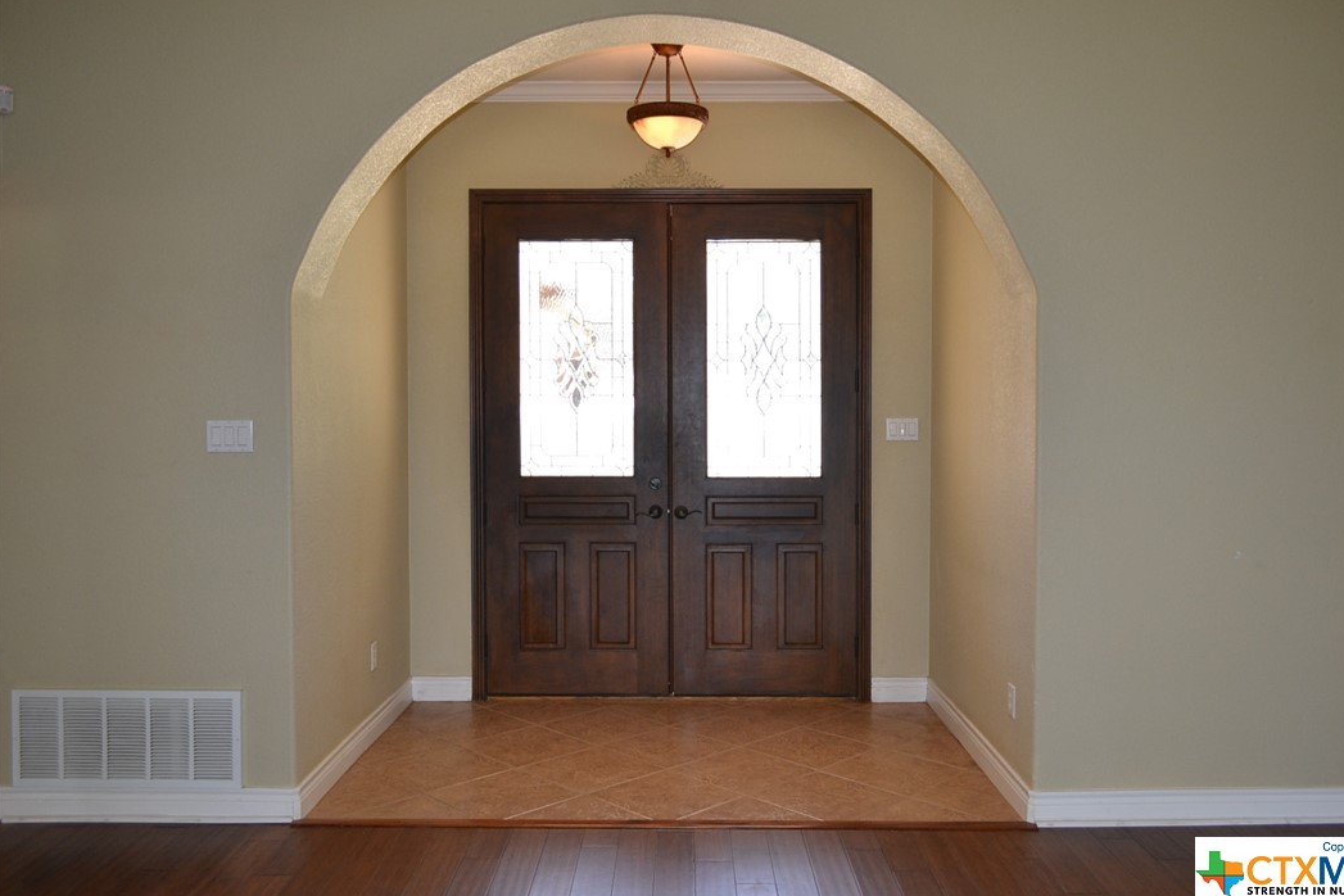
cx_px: 691
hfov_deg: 65.5
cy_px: 438
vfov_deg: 46.4
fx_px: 1045
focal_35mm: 28
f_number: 4
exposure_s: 1/80
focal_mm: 18
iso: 400
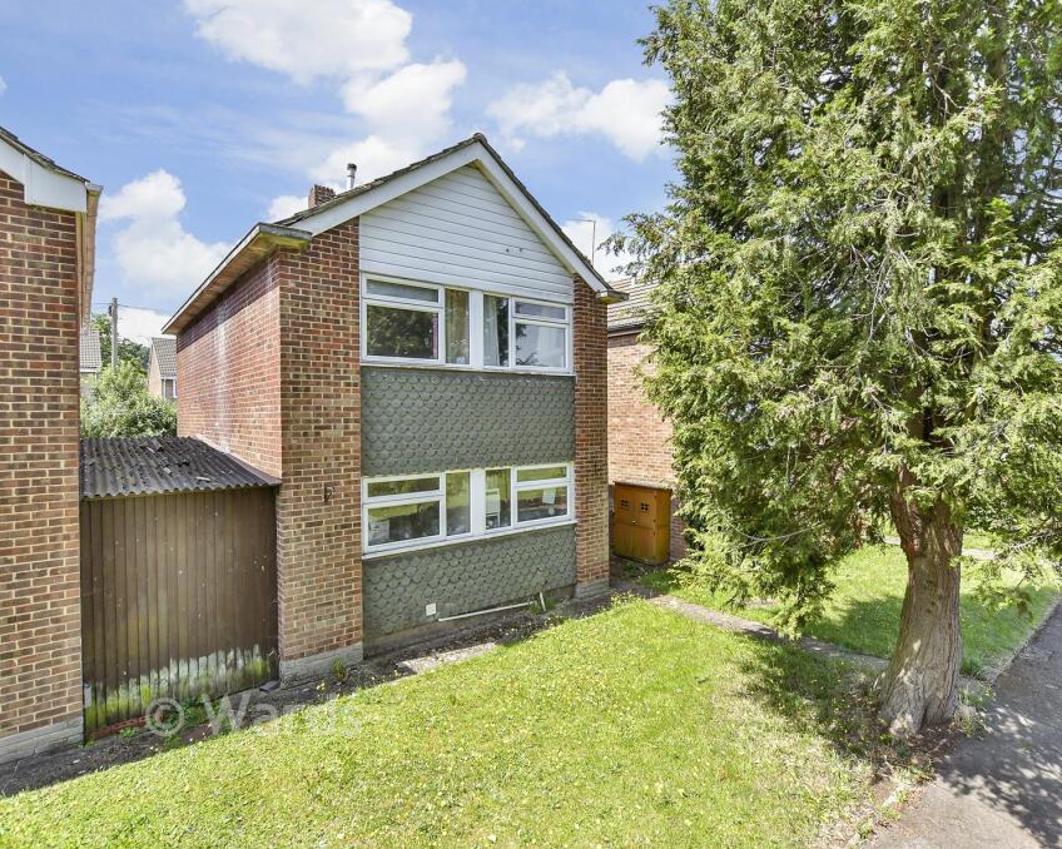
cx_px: 561
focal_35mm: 17
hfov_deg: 89.6
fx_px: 534
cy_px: 423
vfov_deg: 77.0
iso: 500
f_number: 8
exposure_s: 1/250
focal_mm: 10
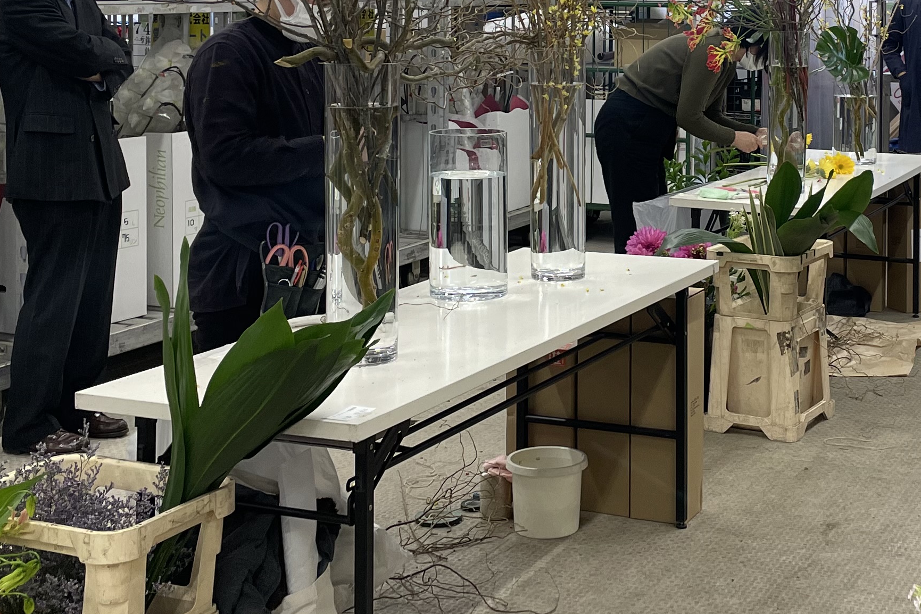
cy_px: 71
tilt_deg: -2.2
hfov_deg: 31.5
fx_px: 1612
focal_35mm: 63
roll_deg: -0.2
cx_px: 649
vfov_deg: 21.1
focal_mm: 4.2
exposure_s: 1/100
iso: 80
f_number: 1.6
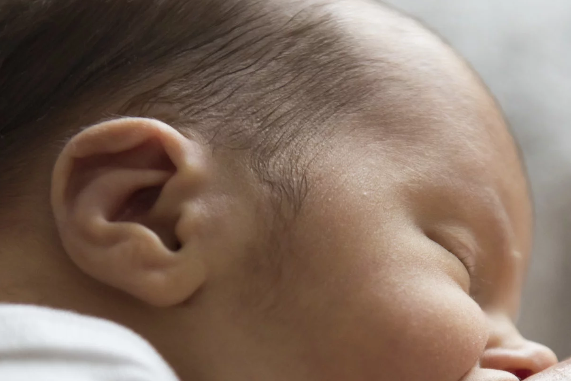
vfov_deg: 9.2
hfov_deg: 13.8
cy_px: 378
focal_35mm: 148
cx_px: 371
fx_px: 2348
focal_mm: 70
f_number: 4
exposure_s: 1/160
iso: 1250
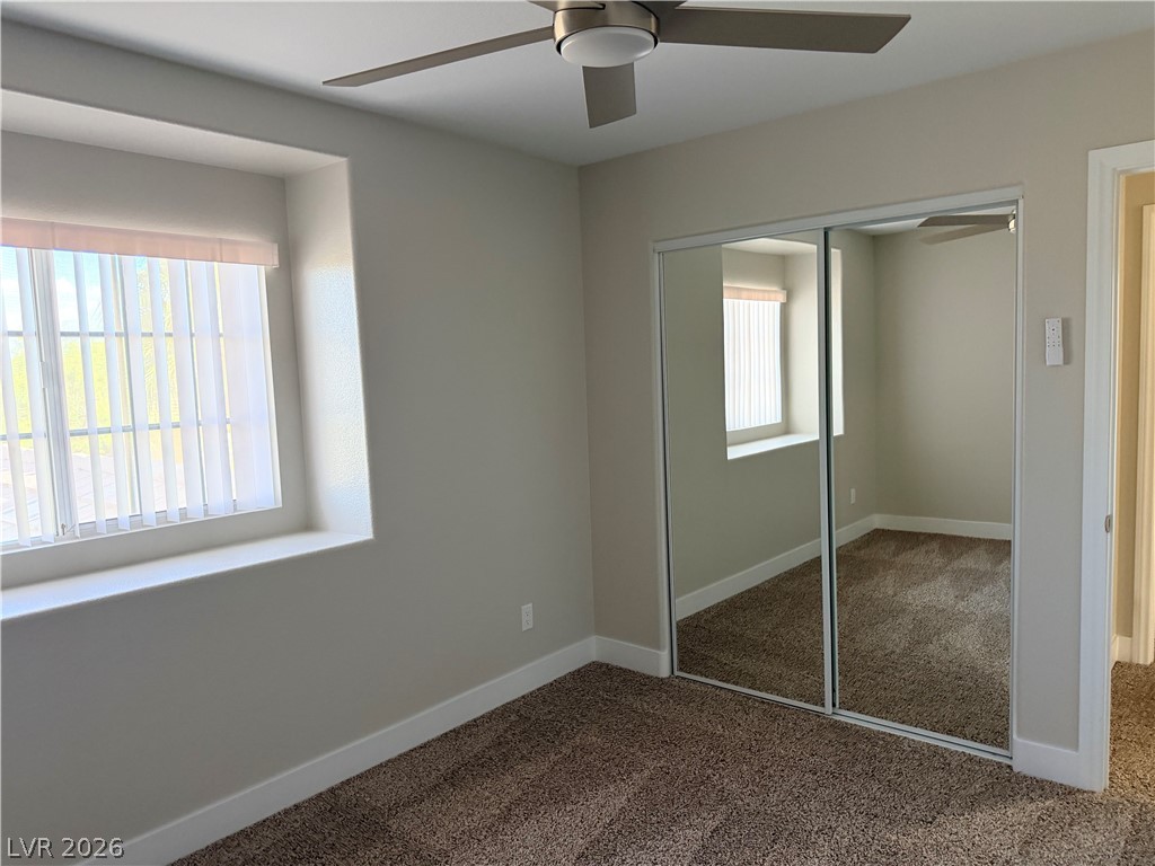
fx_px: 801
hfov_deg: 71.6
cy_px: 433
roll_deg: +2.3
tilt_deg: -5.0
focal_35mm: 24
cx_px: 578
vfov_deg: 56.8
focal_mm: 6.76
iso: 500
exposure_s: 1/60
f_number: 1.78
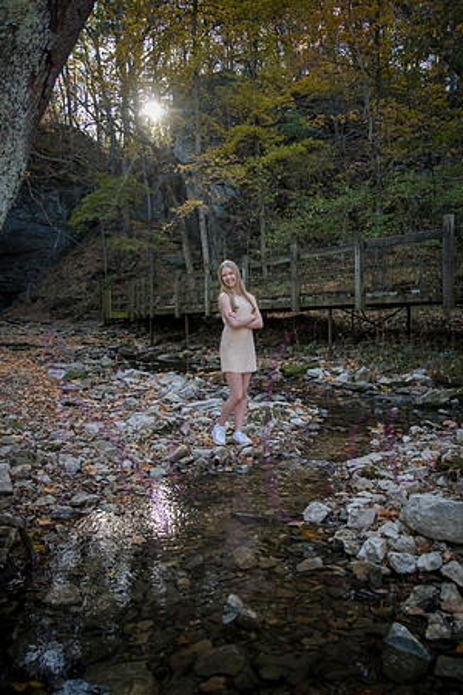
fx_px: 559
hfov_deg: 45.0
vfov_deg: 63.7
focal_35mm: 29
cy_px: 348
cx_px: 232
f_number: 5
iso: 800
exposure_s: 1/400
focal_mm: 29
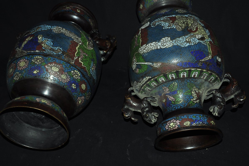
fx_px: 332
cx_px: 124
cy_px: 83
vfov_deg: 28.0
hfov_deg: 41.2
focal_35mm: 48
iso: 200
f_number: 20
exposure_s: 1/200
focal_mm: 32
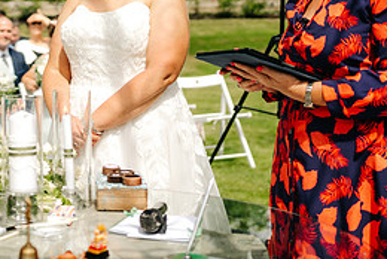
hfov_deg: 24.2
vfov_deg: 17.4
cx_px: -42
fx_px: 839
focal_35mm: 78
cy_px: 53
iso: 100
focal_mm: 35
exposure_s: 1/8000
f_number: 1.4
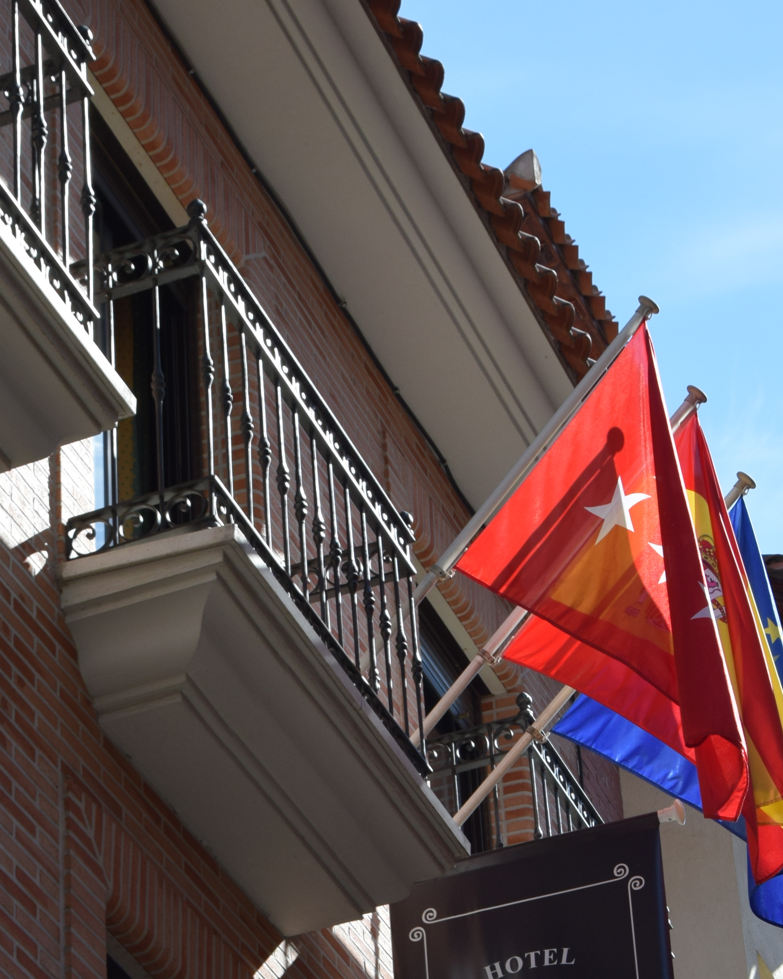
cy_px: 1020
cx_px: 305
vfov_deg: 15.4
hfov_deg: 12.6
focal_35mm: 122
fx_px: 3534
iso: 220
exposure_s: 1/250
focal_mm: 38
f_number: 8
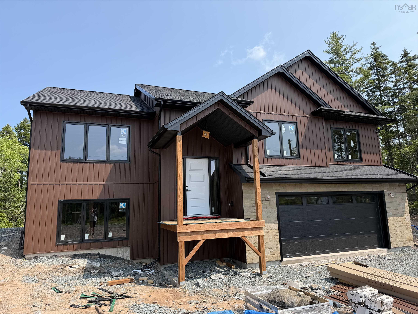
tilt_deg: +9.8
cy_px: 157
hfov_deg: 71.6
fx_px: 290
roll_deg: +1.9
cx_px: 209
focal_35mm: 24
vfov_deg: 56.8
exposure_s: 1/3279
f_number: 1.78
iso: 80
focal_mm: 6.76
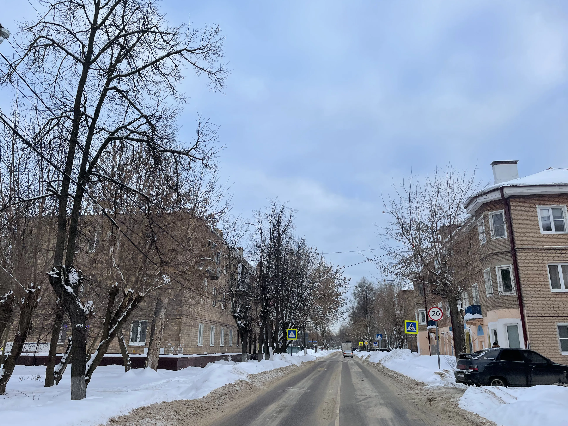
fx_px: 443
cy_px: 215
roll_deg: +0.3
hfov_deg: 65.3
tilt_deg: +14.1
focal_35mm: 27
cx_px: 287
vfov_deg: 51.4
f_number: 1.6
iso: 32
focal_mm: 4.2
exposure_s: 1/622
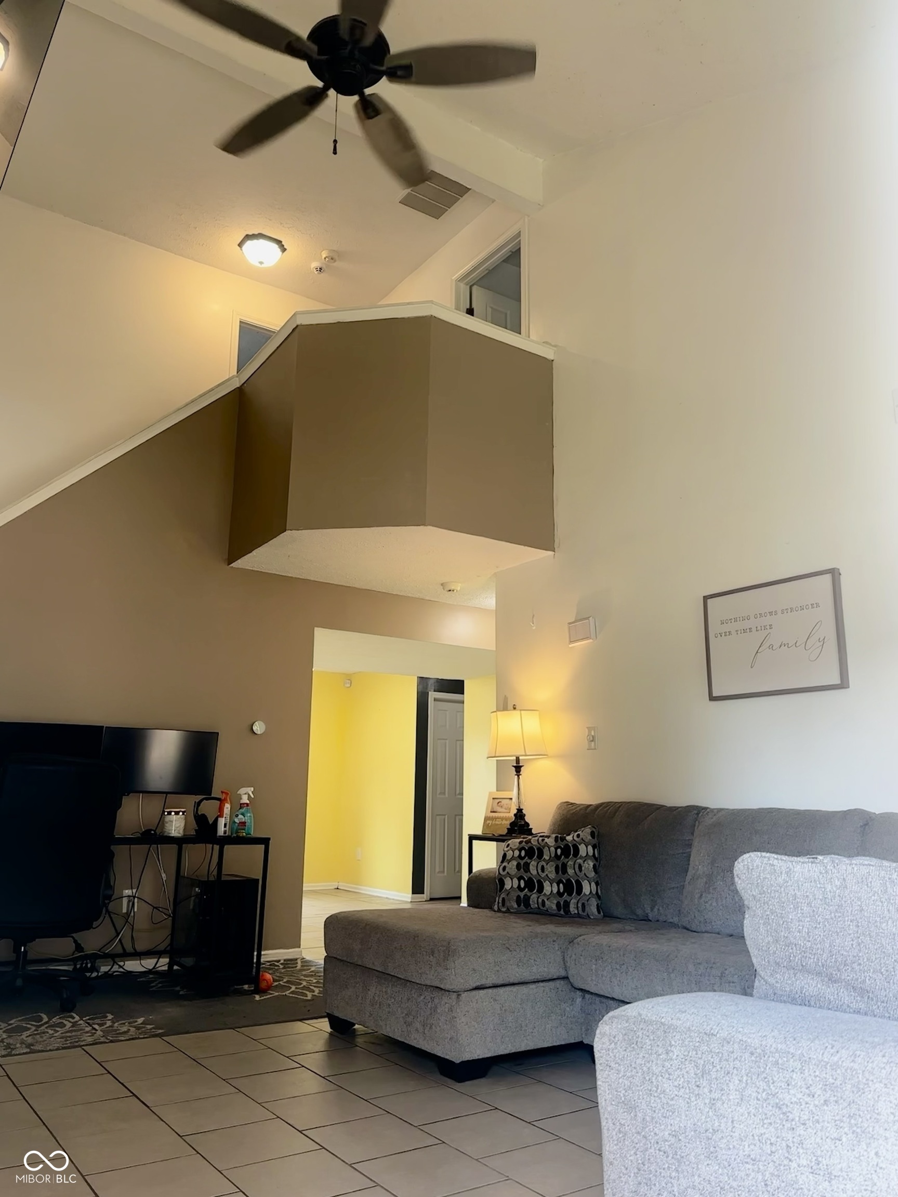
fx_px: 830
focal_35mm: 24
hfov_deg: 56.8
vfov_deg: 71.6
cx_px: 449
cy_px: 598
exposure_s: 1/121
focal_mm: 6.86
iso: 125
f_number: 1.78
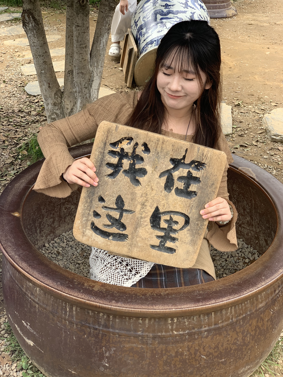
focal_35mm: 52
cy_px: 188
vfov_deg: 36.8
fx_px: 567
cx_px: 142
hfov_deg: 28.0
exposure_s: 1/141
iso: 16
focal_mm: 6
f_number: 2.4
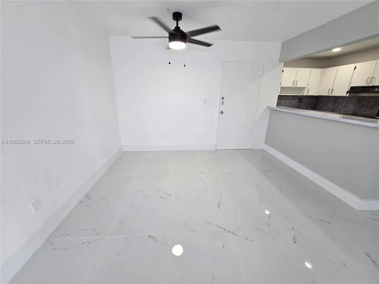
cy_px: 142
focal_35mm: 13
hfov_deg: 106.2
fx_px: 142
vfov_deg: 89.9
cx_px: 190
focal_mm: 2.2
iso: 64
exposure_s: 1/60
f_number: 2.2
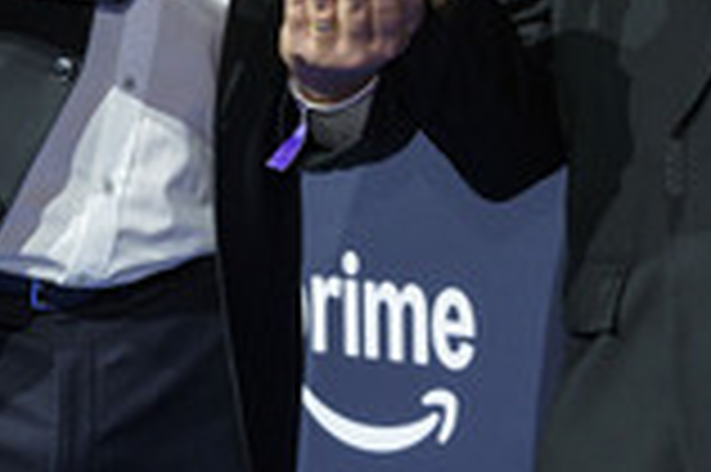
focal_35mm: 216
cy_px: -235
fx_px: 4262
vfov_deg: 6.3
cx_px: 823
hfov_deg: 9.4
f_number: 4.5
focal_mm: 70
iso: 1250
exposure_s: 1/200
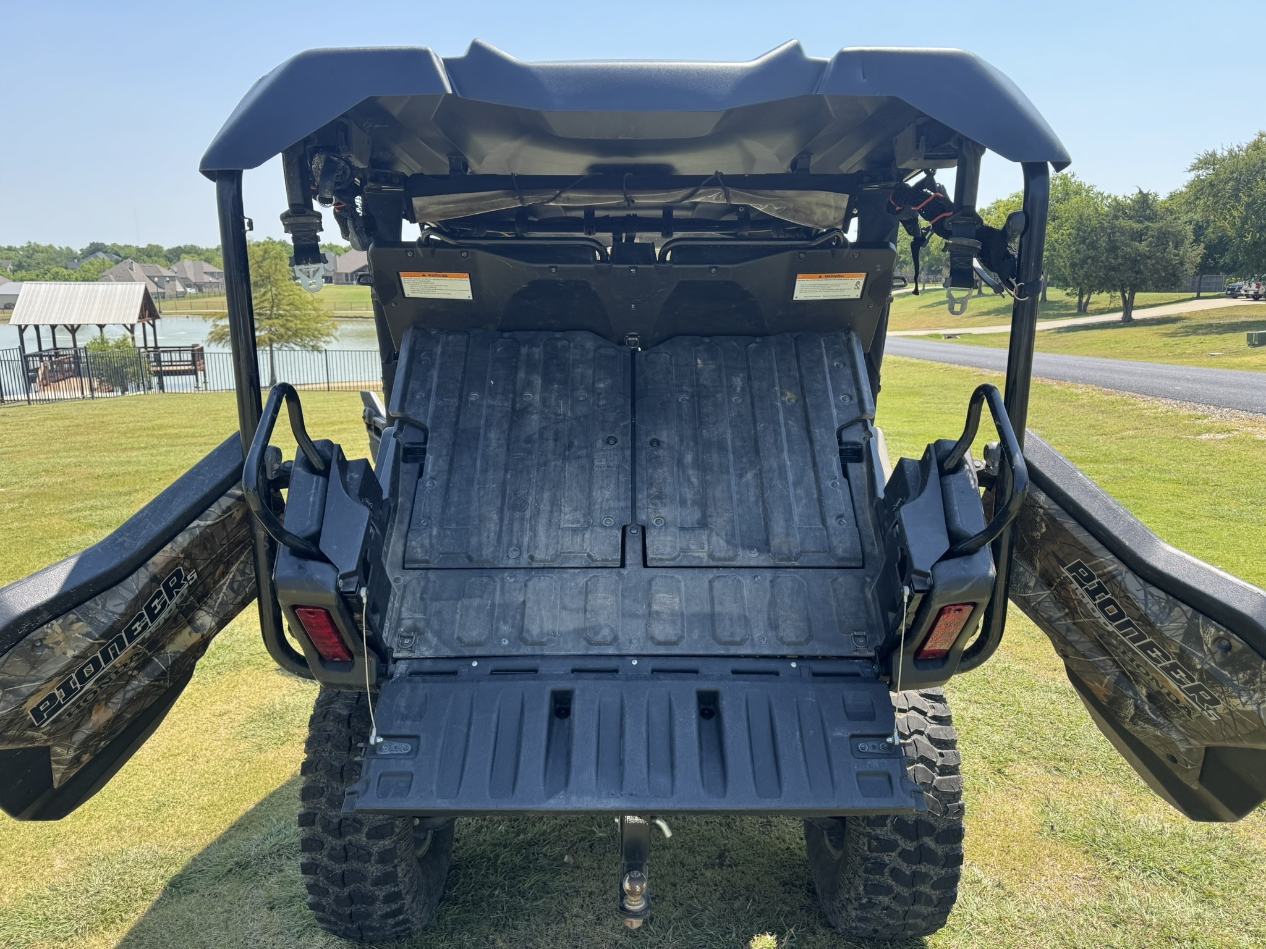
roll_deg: +0.0
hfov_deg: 71.6
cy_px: 474
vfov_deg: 56.8
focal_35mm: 24
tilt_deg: -12.0
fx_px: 878
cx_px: 633
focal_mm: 6.76
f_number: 1.78
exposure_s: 1/1366
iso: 80
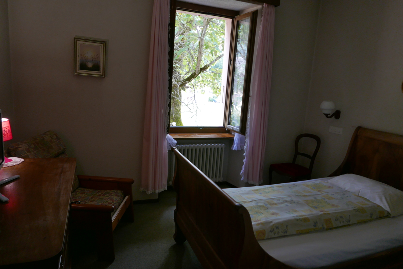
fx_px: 269
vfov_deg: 53.2
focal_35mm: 24
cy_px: 134
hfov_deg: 73.7
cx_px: 202
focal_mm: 10.9
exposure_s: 1/125
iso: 200
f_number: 1.7
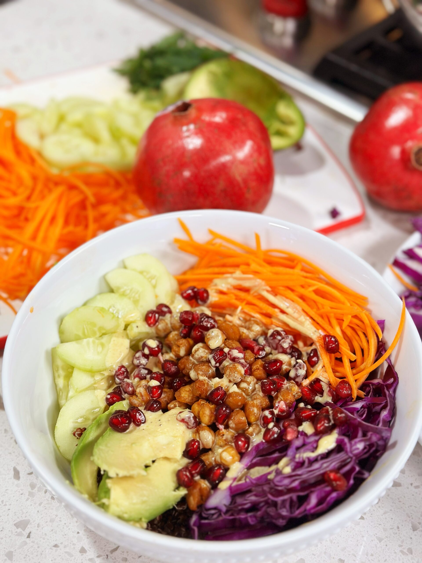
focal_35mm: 48
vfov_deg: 39.7
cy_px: 282
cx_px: 211
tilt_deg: -45.5
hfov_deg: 30.3
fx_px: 780
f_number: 1.78
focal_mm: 6.86
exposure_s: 1/138
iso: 80
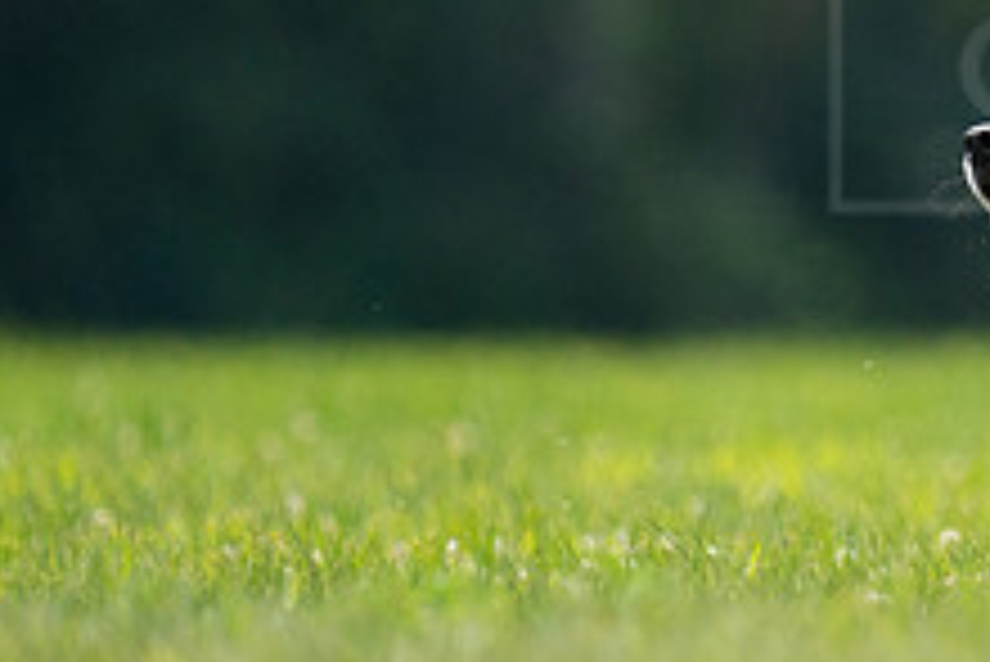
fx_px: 41743
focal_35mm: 1517
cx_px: 1214
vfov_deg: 0.9
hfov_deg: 1.4
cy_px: 140
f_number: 6.3
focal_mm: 541
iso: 1600
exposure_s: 1/4000
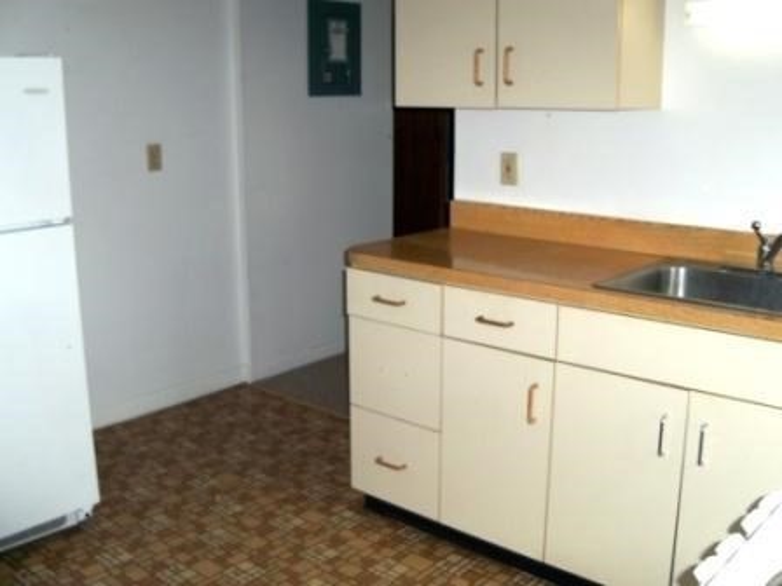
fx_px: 791
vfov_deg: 40.7
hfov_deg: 52.6
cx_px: 391
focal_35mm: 35
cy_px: 293
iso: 64
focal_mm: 6.2
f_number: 3.5
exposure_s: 1/30
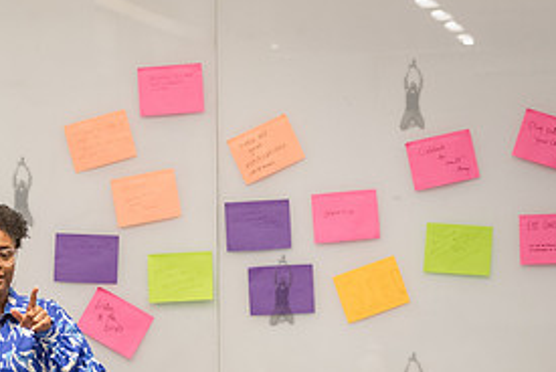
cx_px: 20
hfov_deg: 9.6
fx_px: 3293
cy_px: 387
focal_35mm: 213
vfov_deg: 6.4
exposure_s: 1/320
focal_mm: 100
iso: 6400
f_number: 3.5
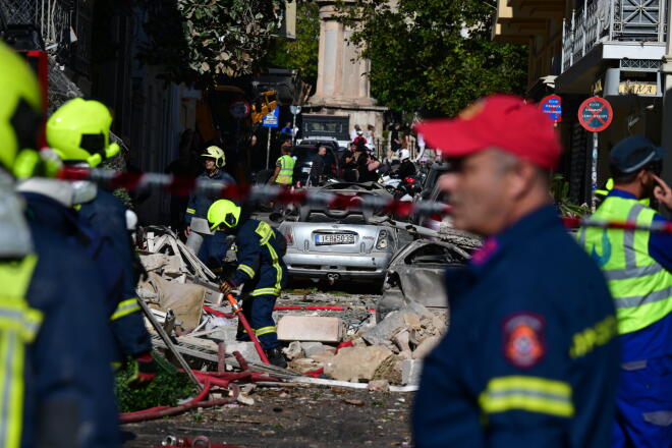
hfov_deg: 10.3
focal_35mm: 200
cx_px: 336
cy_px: 224
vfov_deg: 6.9
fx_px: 3733
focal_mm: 200
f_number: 9
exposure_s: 1/3200
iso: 640
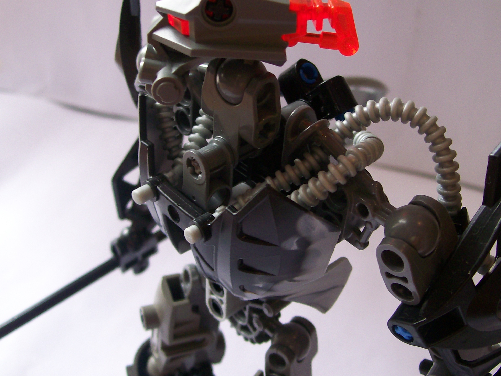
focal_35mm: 45
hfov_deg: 42.1
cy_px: 171
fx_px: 651
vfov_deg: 32.2
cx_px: 245
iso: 89
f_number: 2.7
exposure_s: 1/32
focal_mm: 6
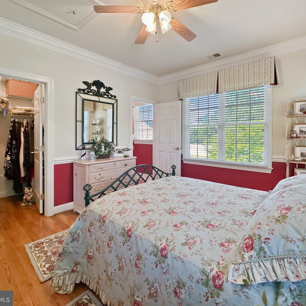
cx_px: 172
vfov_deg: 84.0
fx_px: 170
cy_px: 150
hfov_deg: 83.6
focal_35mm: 17
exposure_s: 1/120
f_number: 2.2
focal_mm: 2.22
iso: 200
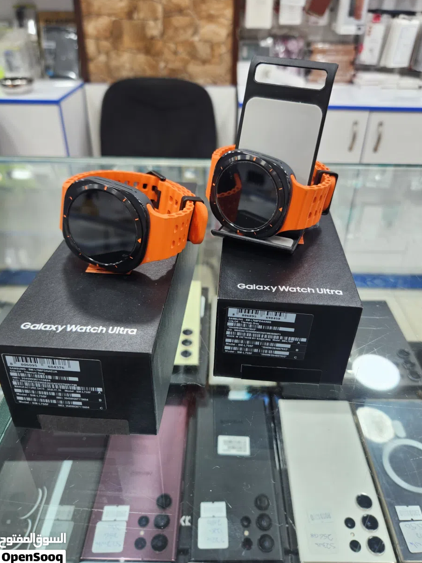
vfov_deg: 67.2
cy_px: 259
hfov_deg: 53.0
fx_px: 423
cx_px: 225
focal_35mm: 26
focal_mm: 5.4
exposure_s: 1/180
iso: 80
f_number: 1.8
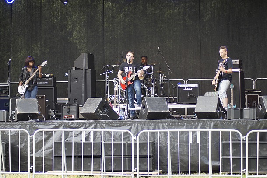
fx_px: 835
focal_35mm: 112
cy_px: 89
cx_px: 134
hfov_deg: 18.2
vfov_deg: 12.2
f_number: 4
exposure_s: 1/160
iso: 250
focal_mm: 75
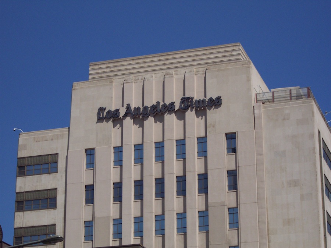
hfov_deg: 17.3
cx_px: 166
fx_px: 1089
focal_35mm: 114
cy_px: 124
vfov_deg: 13.0
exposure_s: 1/500
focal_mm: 24
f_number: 8
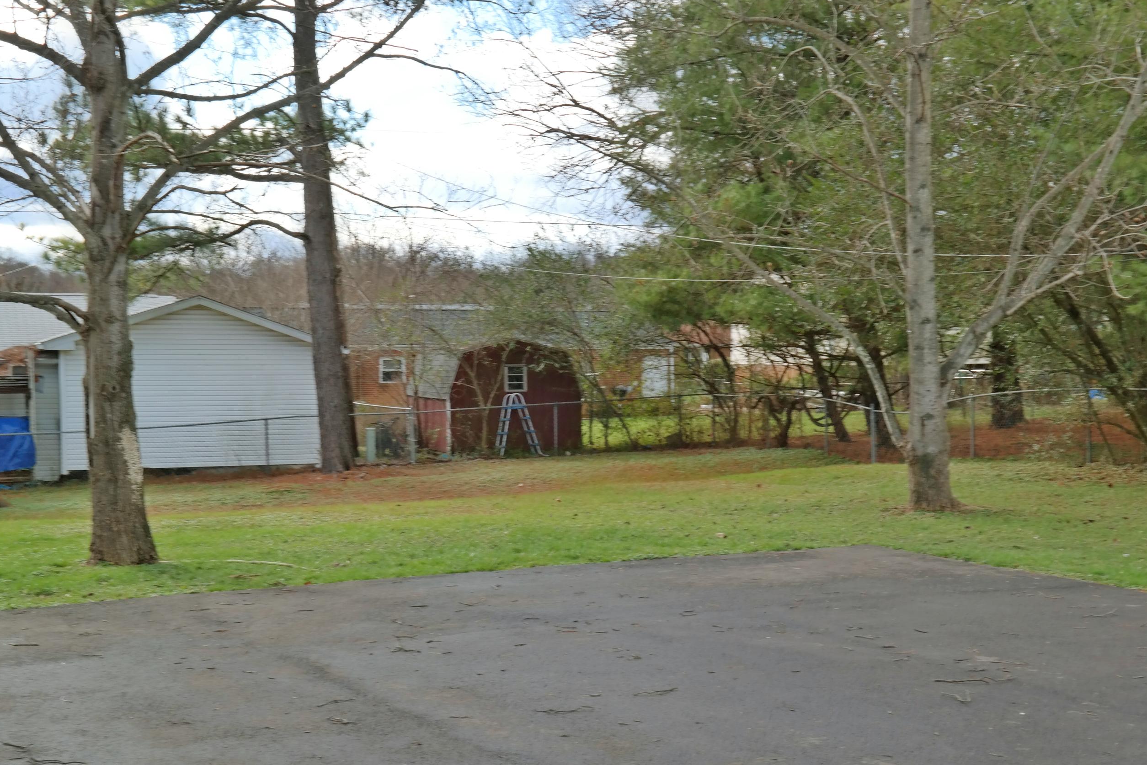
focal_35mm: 55
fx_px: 1752
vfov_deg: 24.6
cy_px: 440
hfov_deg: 36.2
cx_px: 646
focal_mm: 30
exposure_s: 1/20
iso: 100
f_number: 13
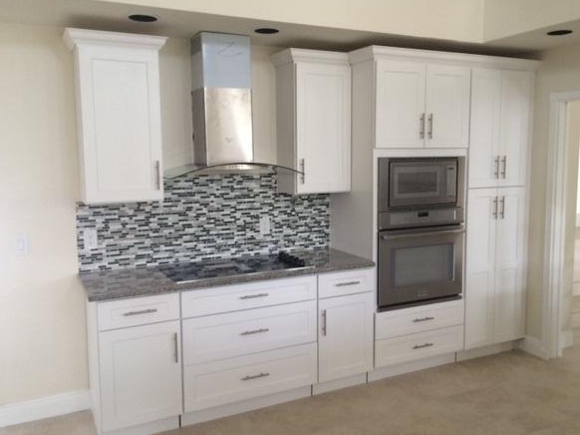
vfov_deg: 42.9
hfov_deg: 55.4
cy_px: 214
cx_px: 295
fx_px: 553
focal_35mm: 33
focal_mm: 4.12
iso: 40
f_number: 2.2
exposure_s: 1/30
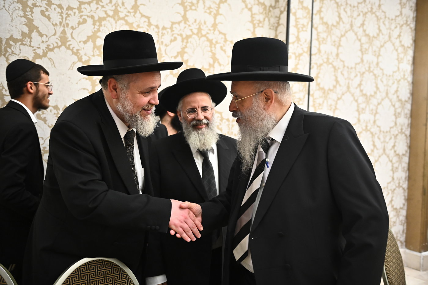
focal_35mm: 32
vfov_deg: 41.1
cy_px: 142
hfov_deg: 58.7
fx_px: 380
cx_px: 214
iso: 3200
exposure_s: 1/200
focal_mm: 32
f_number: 2.8
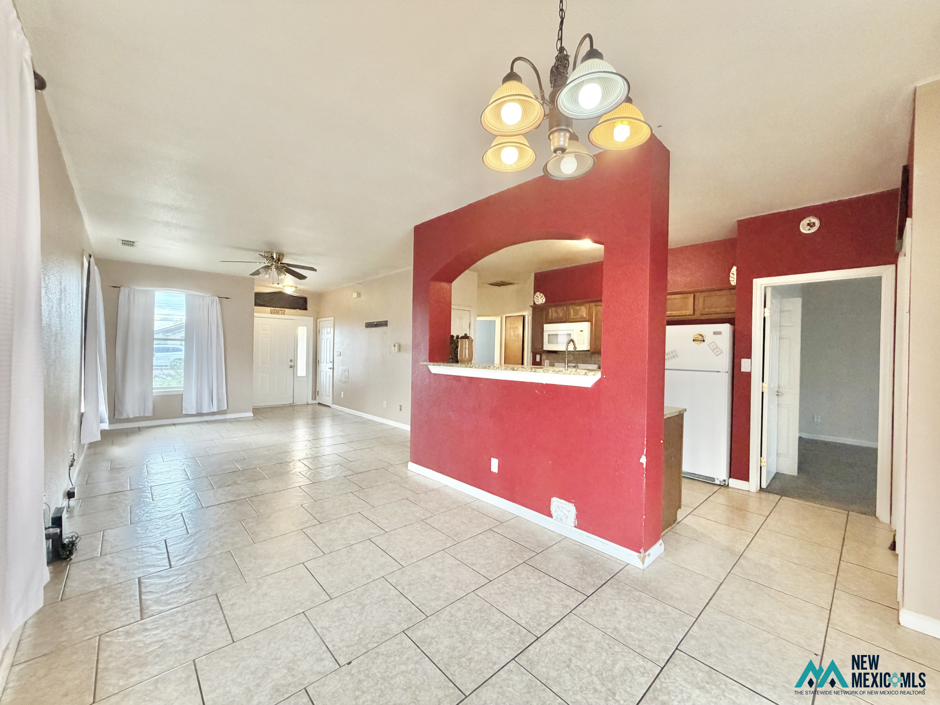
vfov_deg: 85.7
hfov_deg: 102.1
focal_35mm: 14
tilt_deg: -0.2
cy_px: 352
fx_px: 380
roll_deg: -0.6
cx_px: 470
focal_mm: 2.22
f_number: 2.2
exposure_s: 1/120
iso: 320
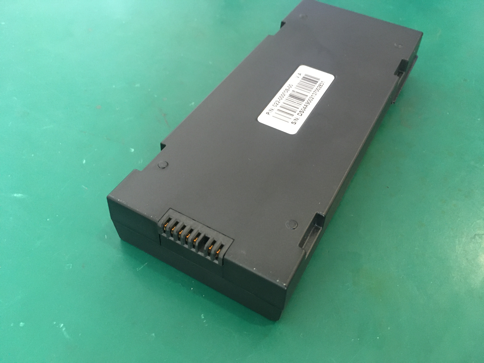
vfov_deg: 48.2
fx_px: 405
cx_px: 242
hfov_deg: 61.7
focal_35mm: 29
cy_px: 182
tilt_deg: -48.3
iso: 200
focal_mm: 4.15
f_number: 2.2
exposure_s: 1/17
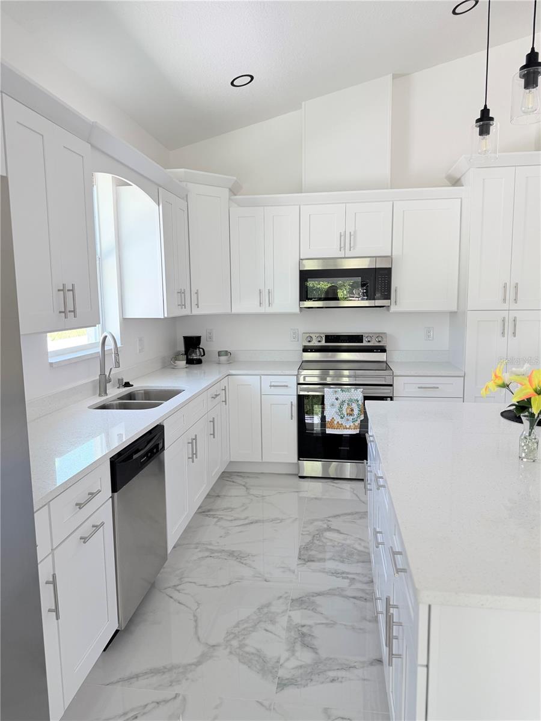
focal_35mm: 24
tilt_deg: -7.1
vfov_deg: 71.6
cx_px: 270
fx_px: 500
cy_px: 360
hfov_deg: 56.8
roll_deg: +0.5
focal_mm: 6.76
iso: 100
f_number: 1.78
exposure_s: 1/150
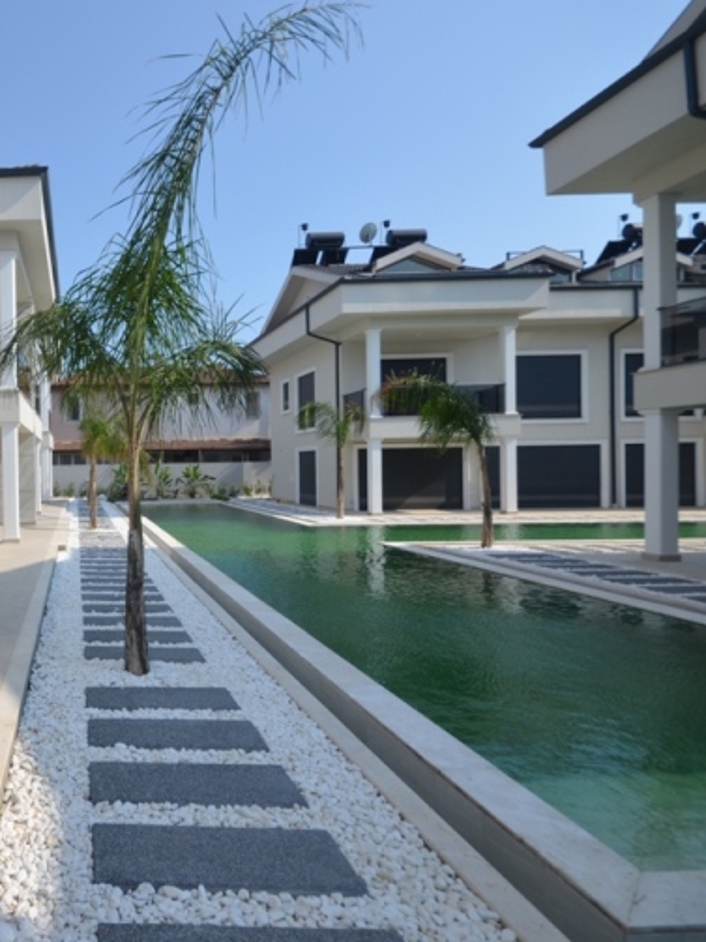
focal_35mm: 22
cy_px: 475
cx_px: 47
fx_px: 599
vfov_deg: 76.4
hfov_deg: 52.2
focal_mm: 10
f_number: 8
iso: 100
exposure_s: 1/320
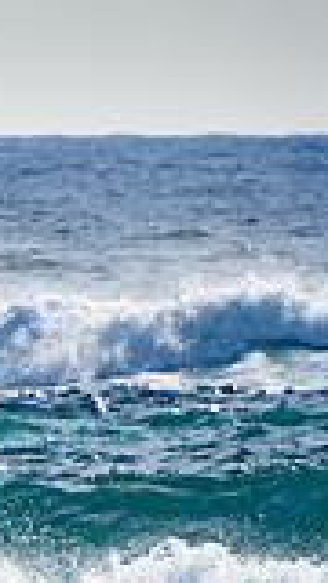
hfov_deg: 0.5
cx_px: -630
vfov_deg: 0.9
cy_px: 461
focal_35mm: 2282
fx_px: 35284
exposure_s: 1/2000
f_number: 5.6
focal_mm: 400
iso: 220
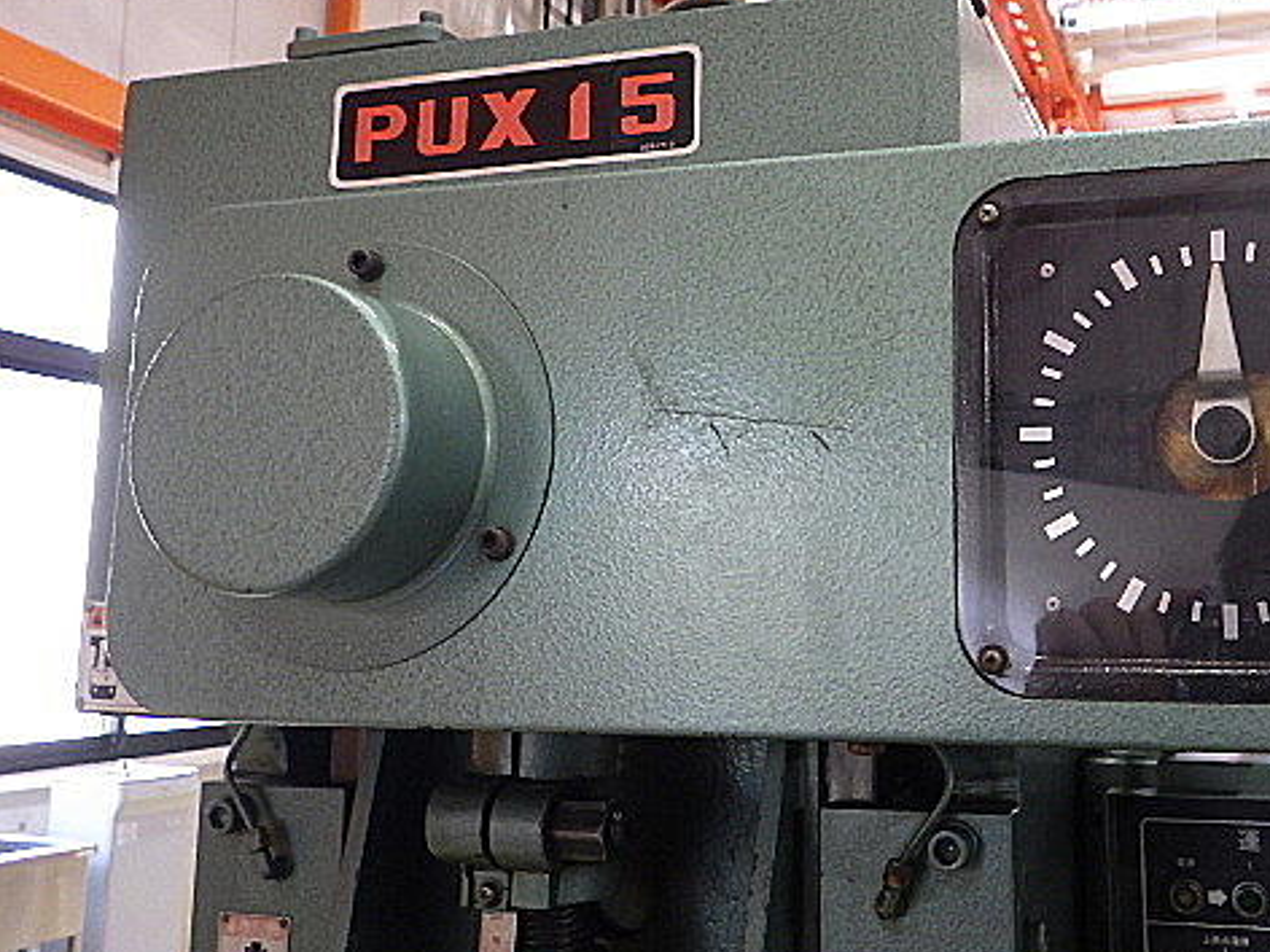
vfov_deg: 37.5
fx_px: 1394
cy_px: 368
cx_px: 856
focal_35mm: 38
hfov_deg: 48.1
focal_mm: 5
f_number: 3.5
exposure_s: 1/45
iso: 800
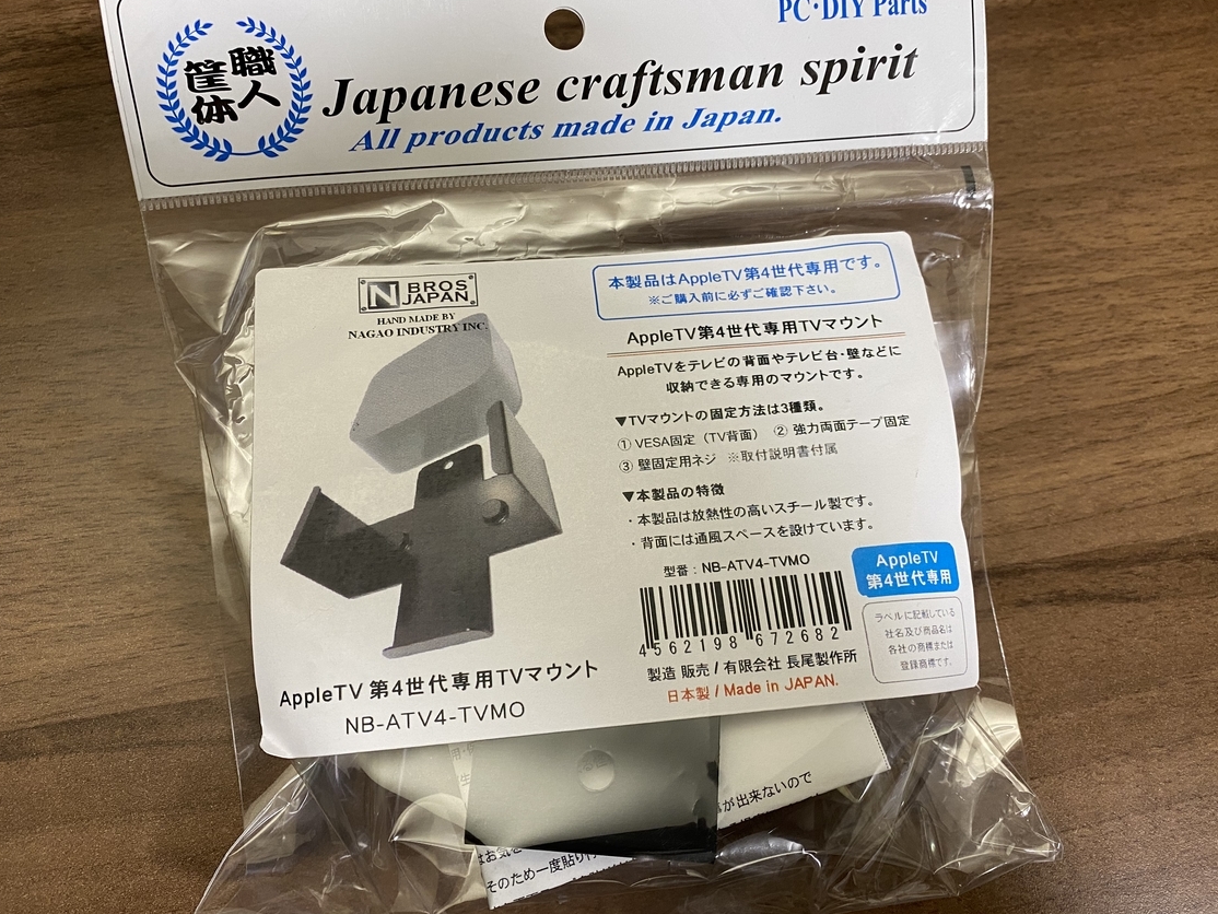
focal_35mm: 28
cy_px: 430
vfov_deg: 49.7
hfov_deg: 63.4
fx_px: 985
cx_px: 605
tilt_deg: -71.8
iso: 100
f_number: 1.8
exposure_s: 1/50
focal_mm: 4.25
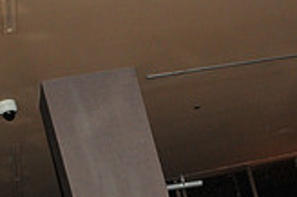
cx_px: 277
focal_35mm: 85
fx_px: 701
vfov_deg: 14.4
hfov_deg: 23.2
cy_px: 341
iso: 640
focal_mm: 16
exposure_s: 1/40
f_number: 5.6
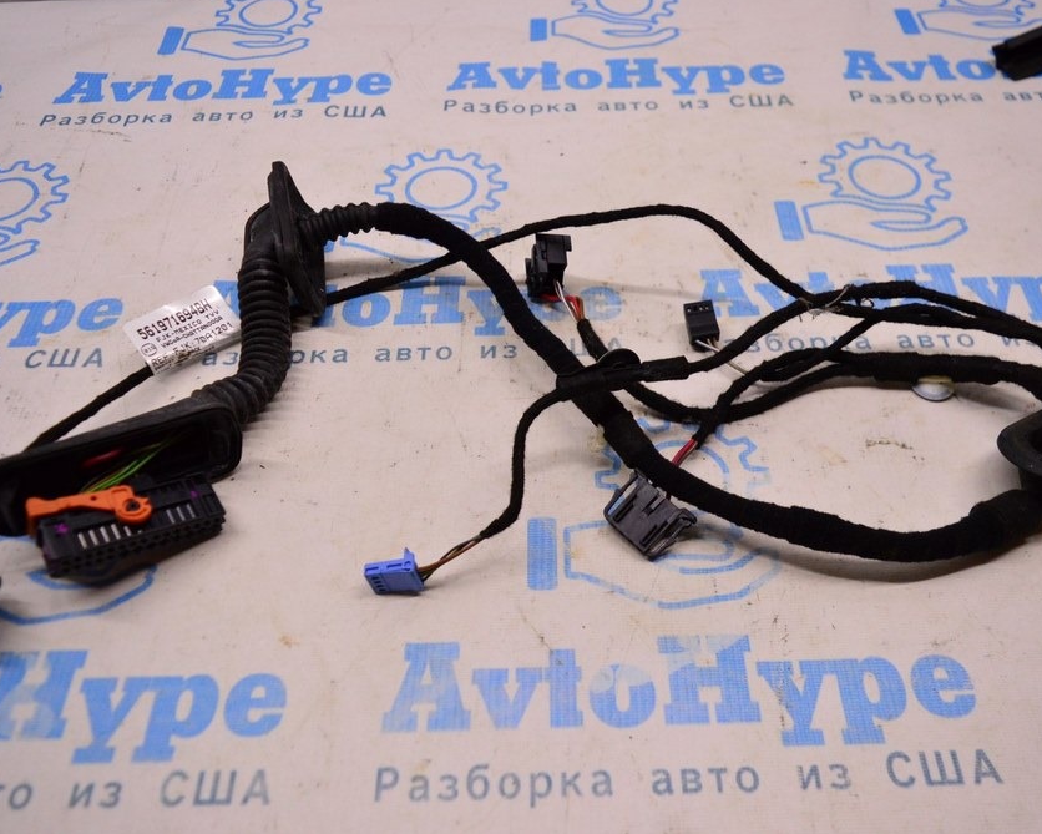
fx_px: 956
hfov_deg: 57.2
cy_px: 417
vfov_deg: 47.1
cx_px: 530
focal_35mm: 31
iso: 1600
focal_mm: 18
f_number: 4
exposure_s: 1/400
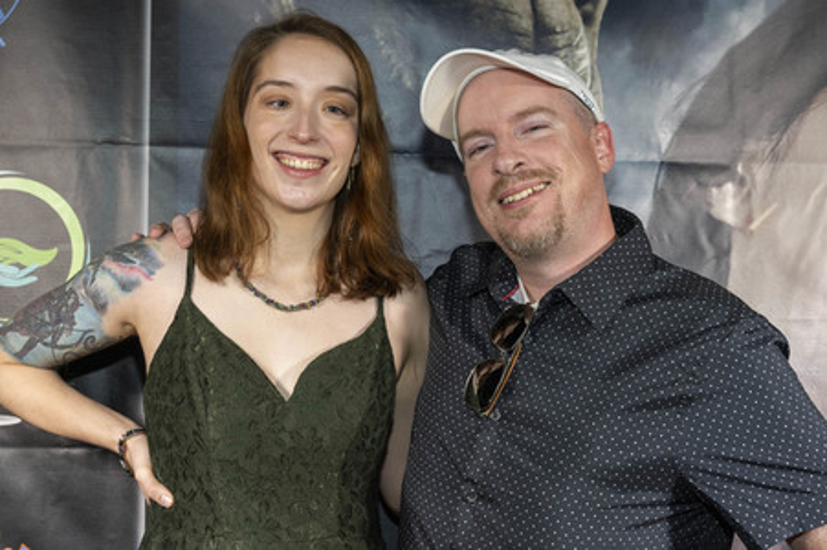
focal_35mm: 52
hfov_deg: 38.2
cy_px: 275
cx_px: 414
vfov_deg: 26.0
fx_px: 1194
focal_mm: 52
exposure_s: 1/200
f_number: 5.6
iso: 800
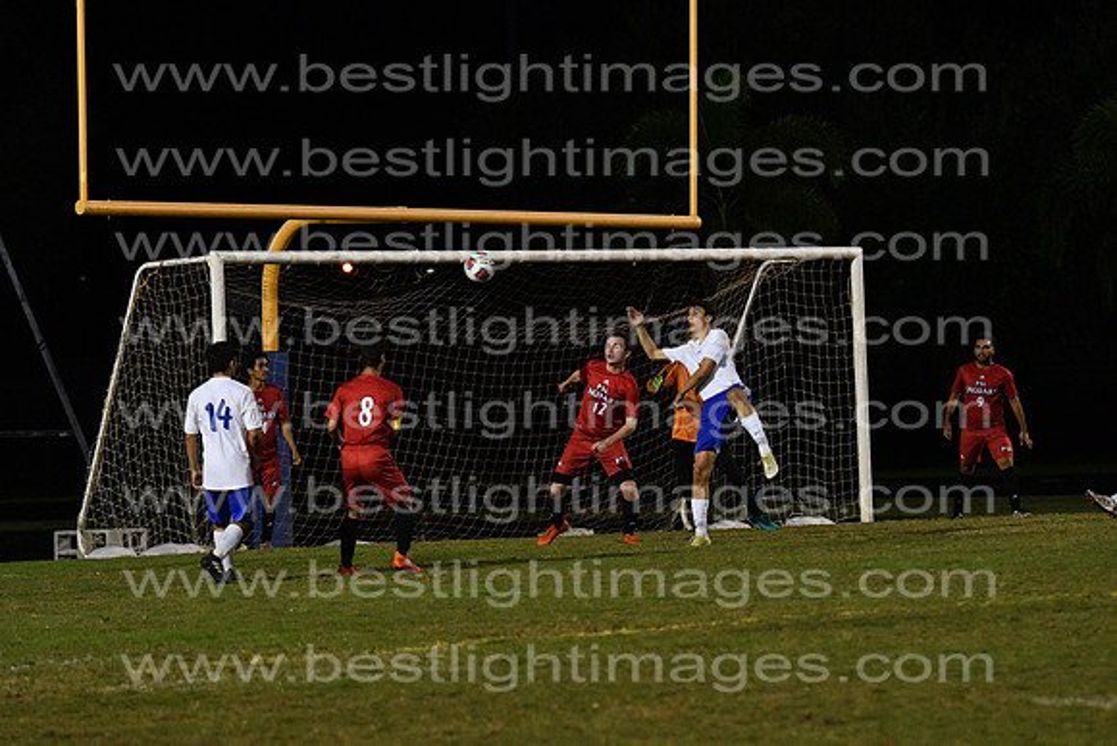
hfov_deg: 10.2
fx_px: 6284
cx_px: 558
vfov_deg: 6.8
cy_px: 373
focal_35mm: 202
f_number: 4
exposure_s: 1/1000
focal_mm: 135
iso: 6400
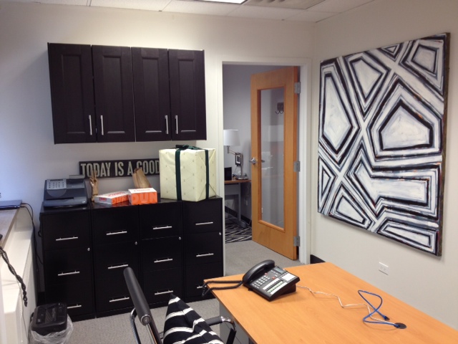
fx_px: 463
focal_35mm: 35
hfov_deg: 52.6
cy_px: 172
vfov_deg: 40.7
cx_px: 229
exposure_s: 1/20
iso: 80
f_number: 2.4
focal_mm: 4.28
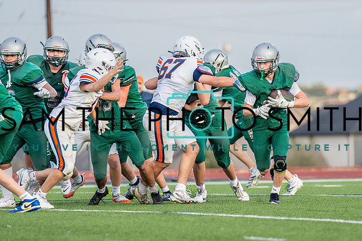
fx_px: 3530
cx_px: 257
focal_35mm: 351
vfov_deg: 3.9
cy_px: 105
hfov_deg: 5.9
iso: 500
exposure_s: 1/1600
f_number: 2.8
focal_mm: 194
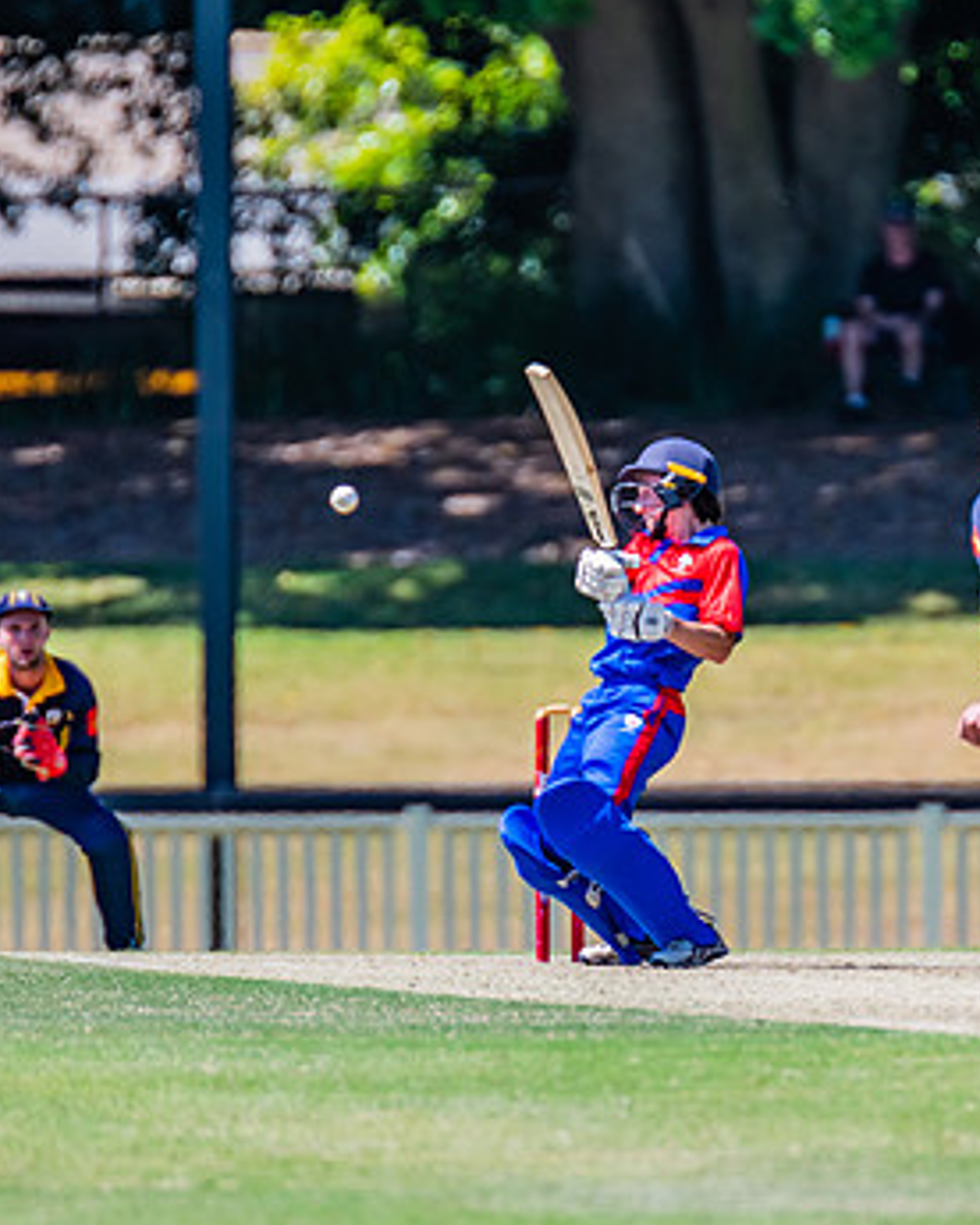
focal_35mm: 1027
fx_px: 37234
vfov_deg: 1.9
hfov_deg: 1.5
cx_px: 708
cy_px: 550
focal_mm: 600
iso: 640
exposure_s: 1/2000
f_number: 6.3
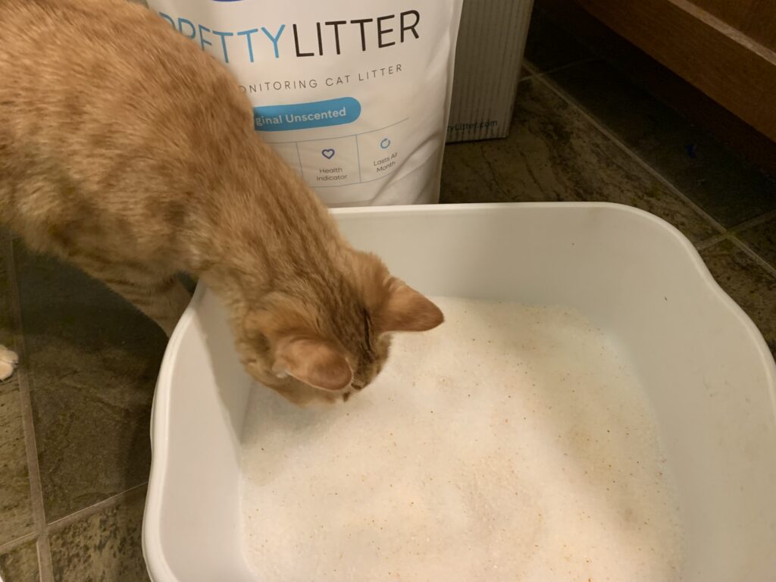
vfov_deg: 53.1
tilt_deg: -50.7
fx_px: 583
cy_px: 291
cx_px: 388
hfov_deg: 67.3
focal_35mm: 26
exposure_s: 1/40
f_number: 1.8
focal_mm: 4.25
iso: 250
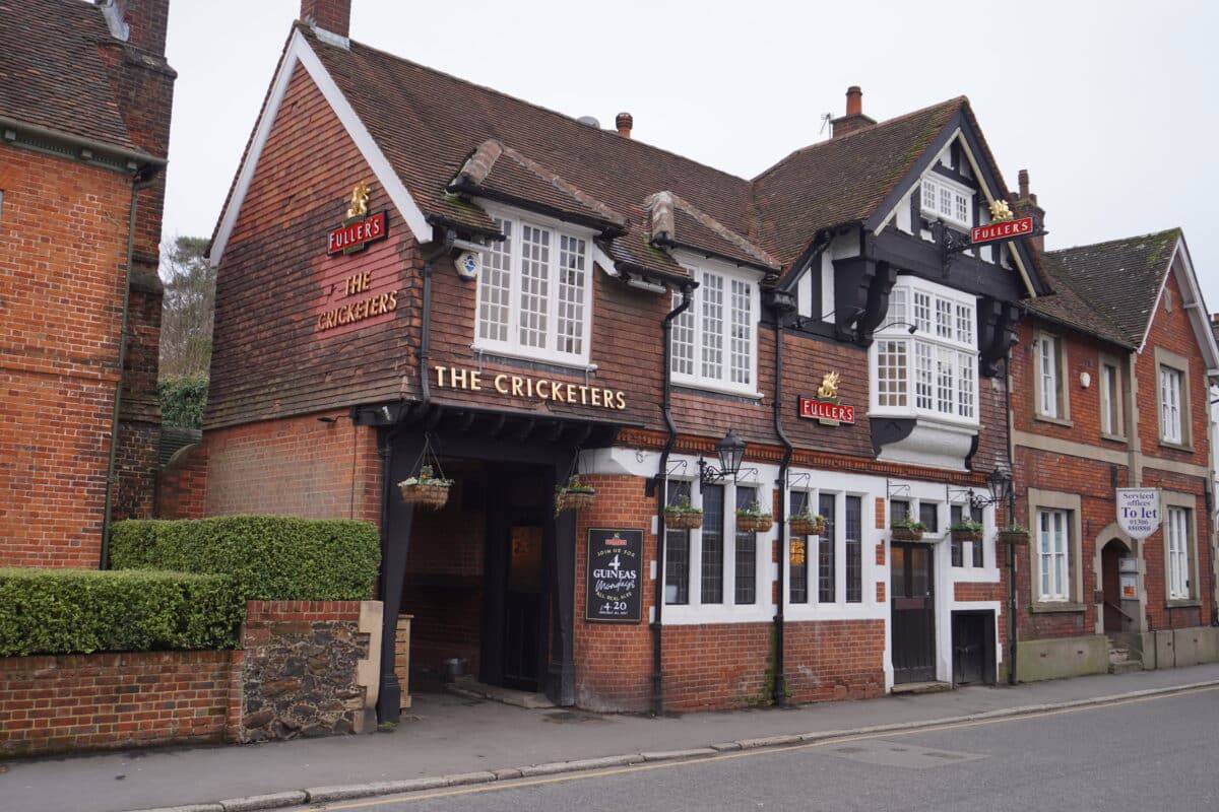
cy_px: 406
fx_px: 1117
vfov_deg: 40.0
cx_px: 610
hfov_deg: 57.2
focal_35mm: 33
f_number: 5
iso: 100
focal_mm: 22
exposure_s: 1/60
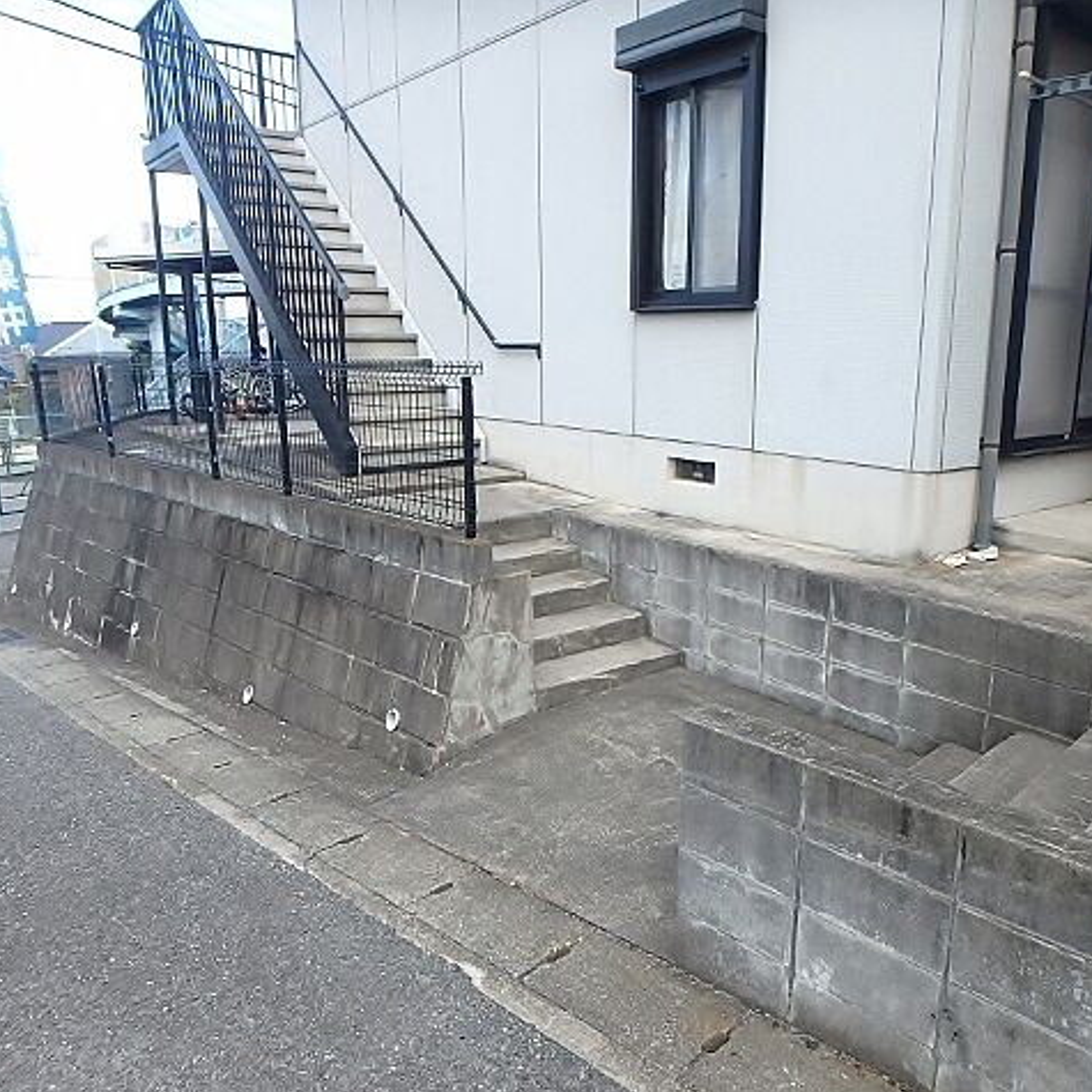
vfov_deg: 62.9
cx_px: 605
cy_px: 547
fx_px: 892
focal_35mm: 25
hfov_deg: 62.8
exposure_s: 1/200
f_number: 3.5
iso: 125
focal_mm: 3.7
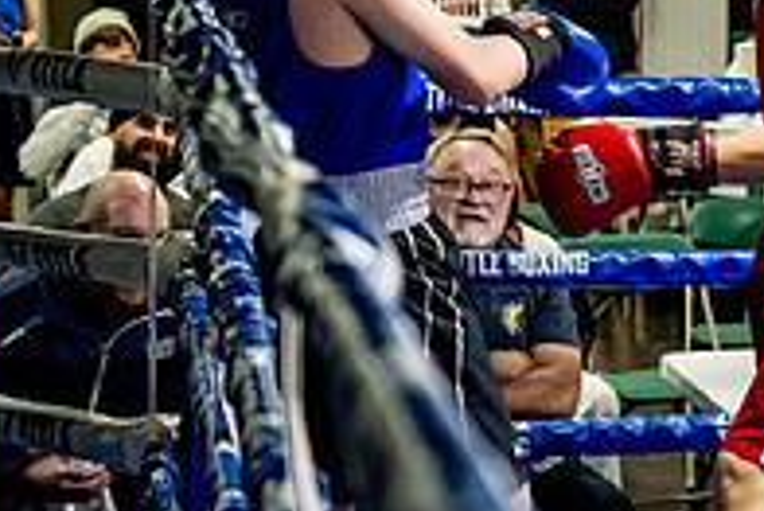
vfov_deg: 8.9
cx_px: 893
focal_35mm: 154
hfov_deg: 13.0
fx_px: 3271
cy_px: 177
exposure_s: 1/800
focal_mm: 35
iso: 5000
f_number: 2.8
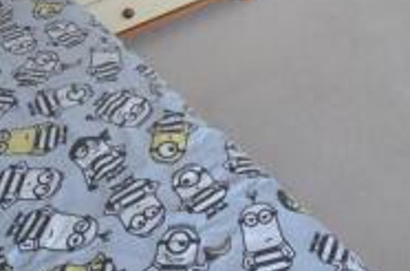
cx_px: 331
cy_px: -152
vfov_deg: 20.9
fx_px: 602
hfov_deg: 36.3
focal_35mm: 53
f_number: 4
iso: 400
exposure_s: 1/40
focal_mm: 10
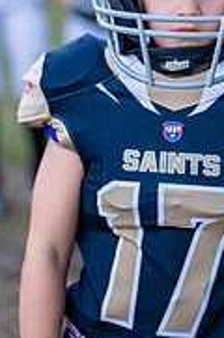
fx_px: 1508
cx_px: 188
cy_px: 28
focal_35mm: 161
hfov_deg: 8.5
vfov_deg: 12.7
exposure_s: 1/1000
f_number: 1.2
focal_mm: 50
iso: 500
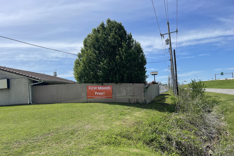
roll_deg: +0.7
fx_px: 175
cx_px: 118
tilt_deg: +5.9
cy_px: 87
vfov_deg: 47.8
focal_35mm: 27
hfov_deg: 67.4
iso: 32
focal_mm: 5.1
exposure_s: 1/4348
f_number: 1.6
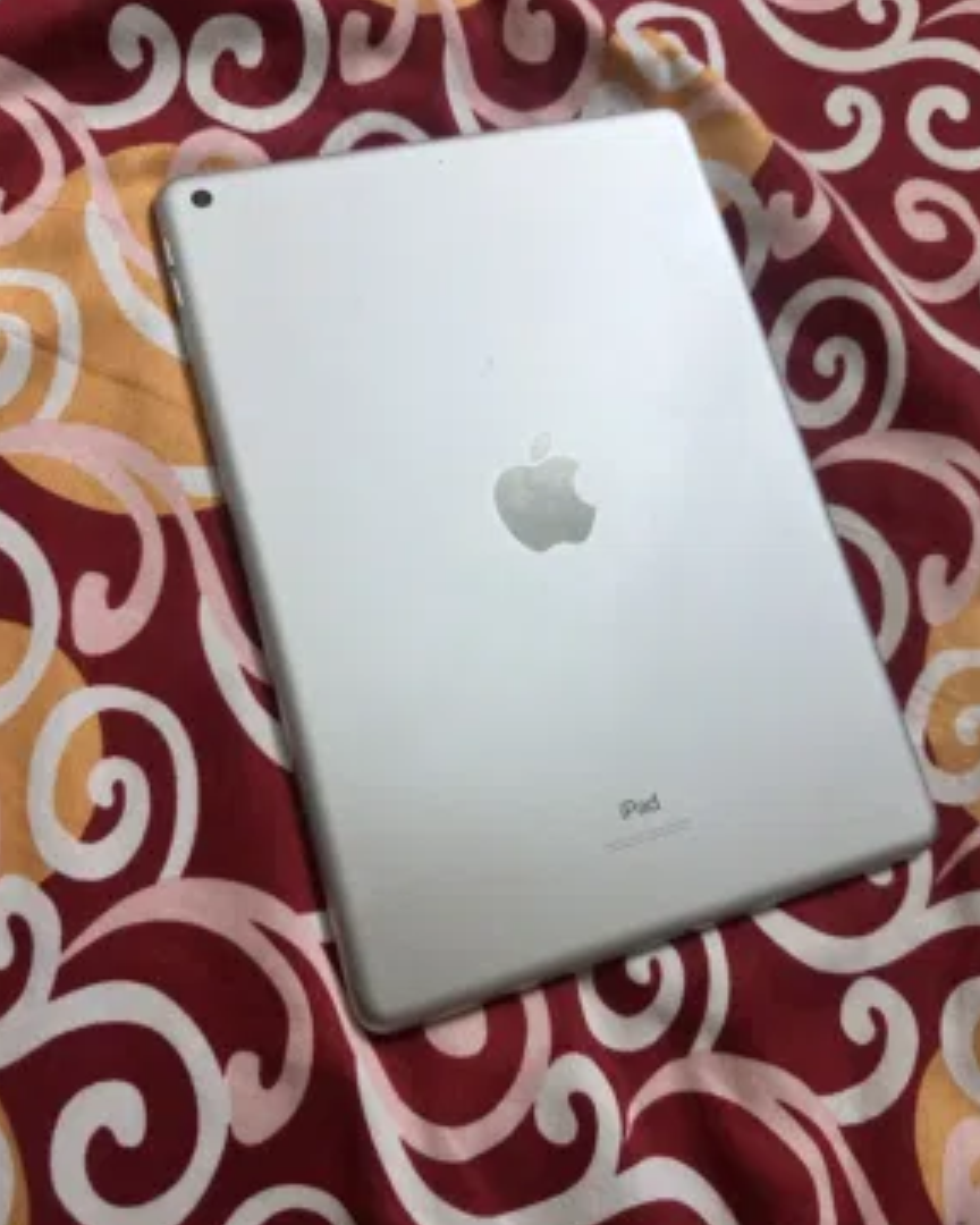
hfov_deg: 54.9
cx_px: 500
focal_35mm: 26
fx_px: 943
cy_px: 623
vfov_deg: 66.0
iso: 250
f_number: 1.78
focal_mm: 6.86
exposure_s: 1/77
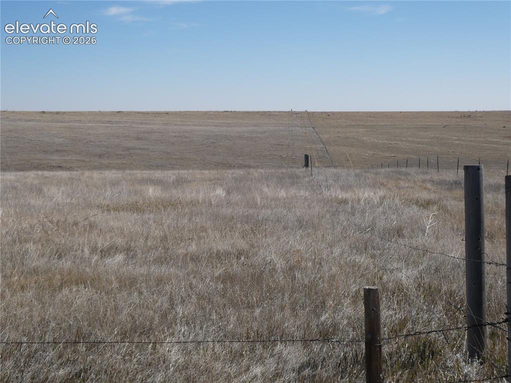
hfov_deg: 38.2
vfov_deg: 29.1
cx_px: 256
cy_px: 192
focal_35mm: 50
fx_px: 738
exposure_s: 1/1000
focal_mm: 9
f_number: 4.1
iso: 80
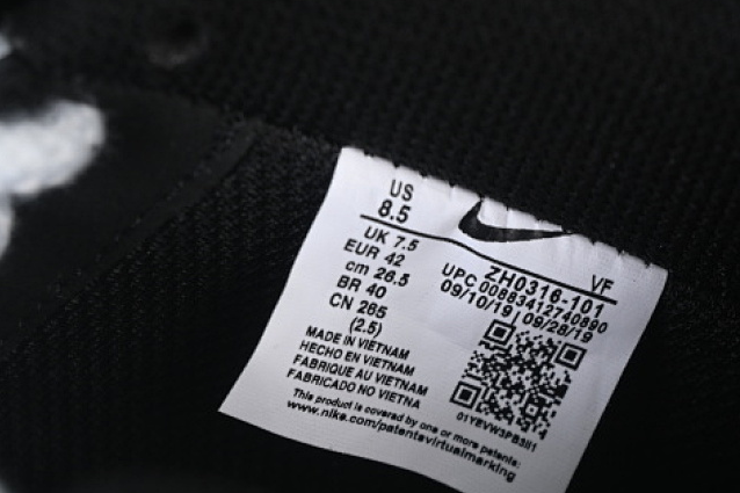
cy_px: 356
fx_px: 2610
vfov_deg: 10.8
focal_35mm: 127
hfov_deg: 16.1
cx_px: 494
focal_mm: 50
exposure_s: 1/50
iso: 160
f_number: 6.3
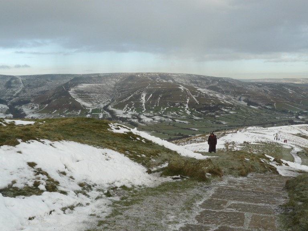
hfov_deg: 51.4
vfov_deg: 39.7
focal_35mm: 36
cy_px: 116
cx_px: 154
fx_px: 320
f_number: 5
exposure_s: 1/250
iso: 100
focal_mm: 6
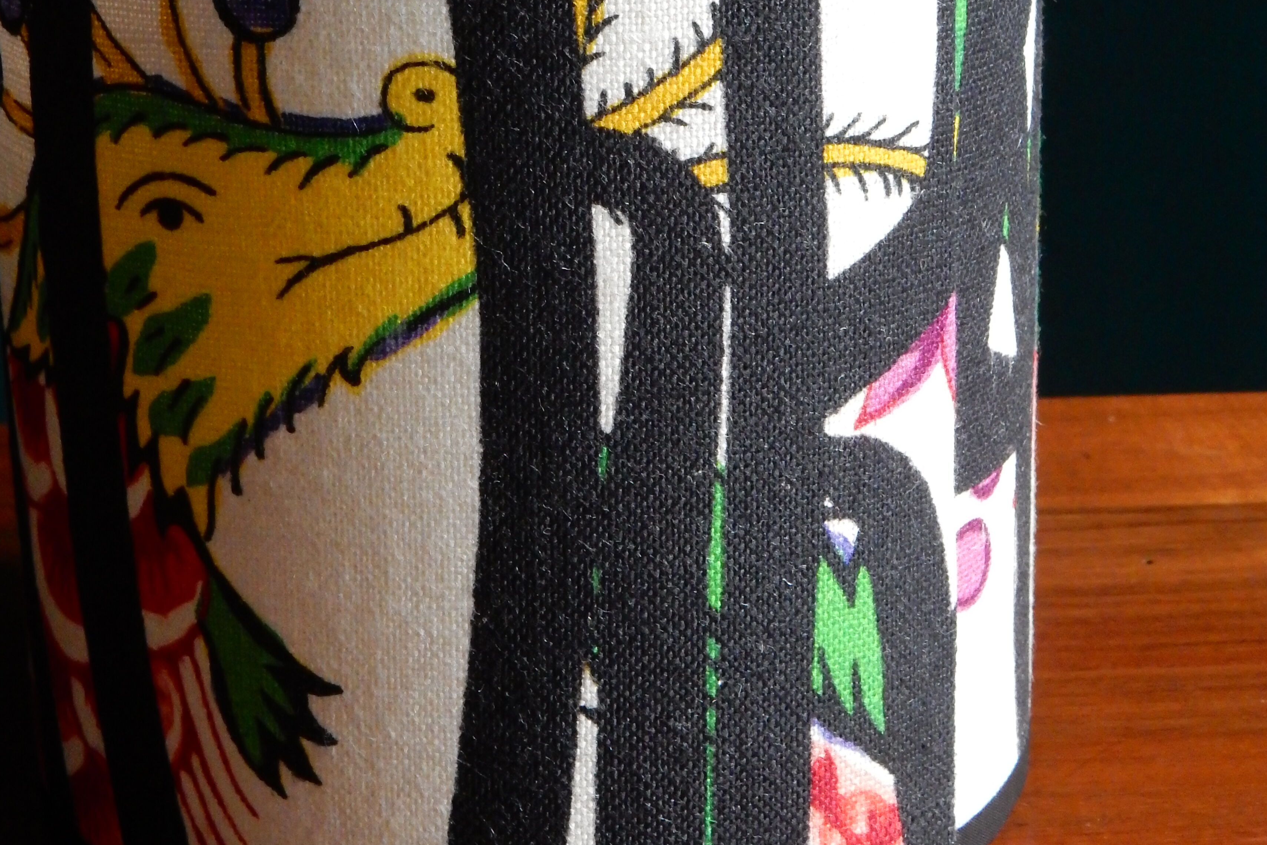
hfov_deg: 24.2
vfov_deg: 16.2
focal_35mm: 84
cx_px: 634
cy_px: 184
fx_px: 2956
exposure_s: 1/40
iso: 800
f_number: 4.5
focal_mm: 10.7
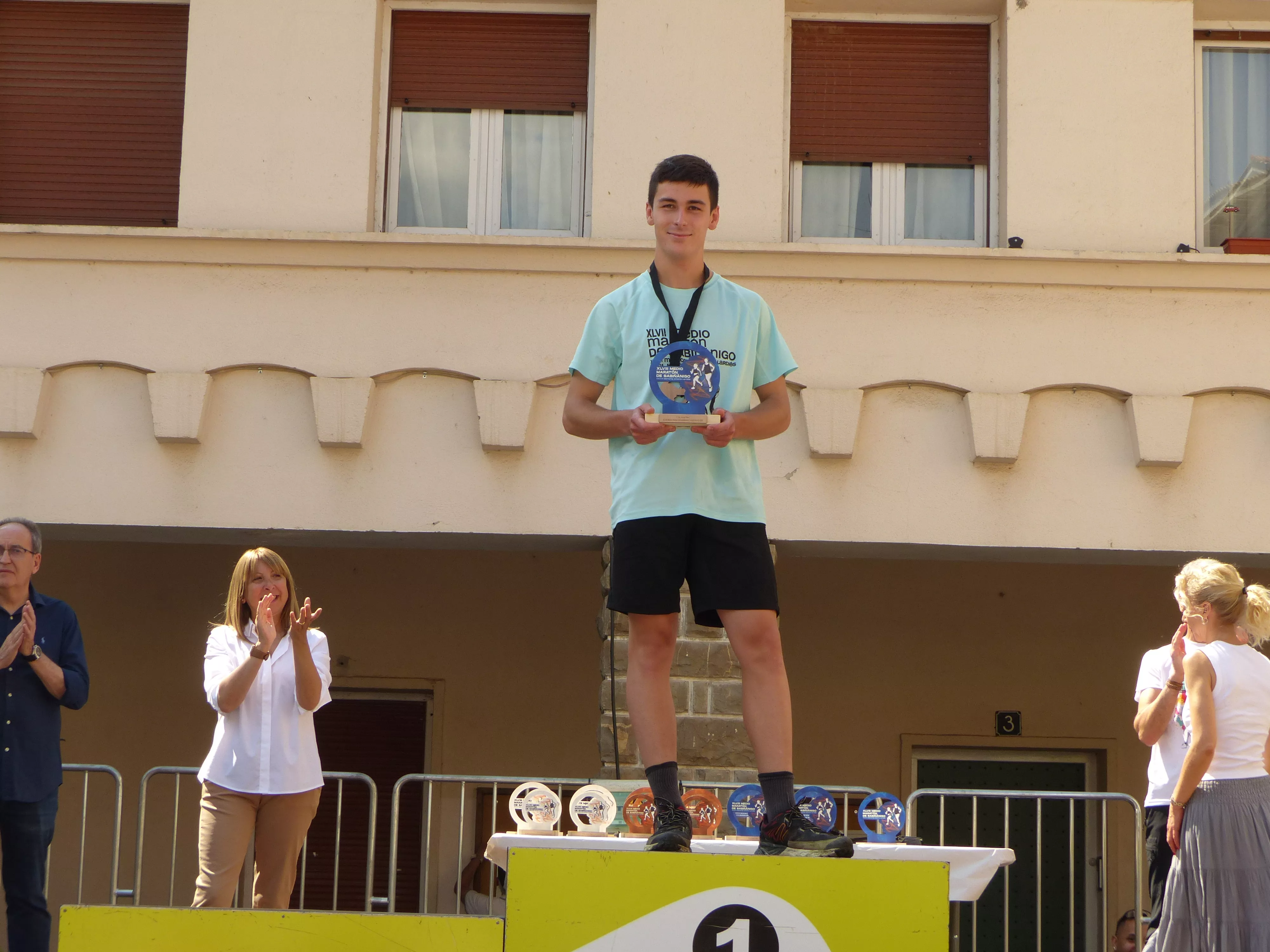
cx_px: 635
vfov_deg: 18.9
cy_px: 476
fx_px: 2862
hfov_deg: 25.0
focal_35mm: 78
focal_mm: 14
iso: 100
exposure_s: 1/400
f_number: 4
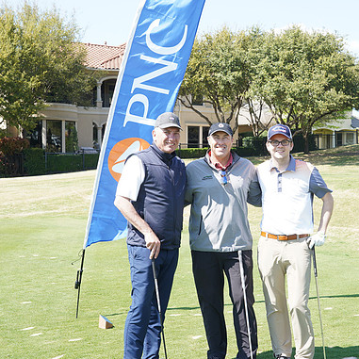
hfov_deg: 32.2
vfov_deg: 32.2
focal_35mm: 53
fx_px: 622
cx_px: 205
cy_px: 181
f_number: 7.1
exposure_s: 1/125
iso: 160
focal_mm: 41
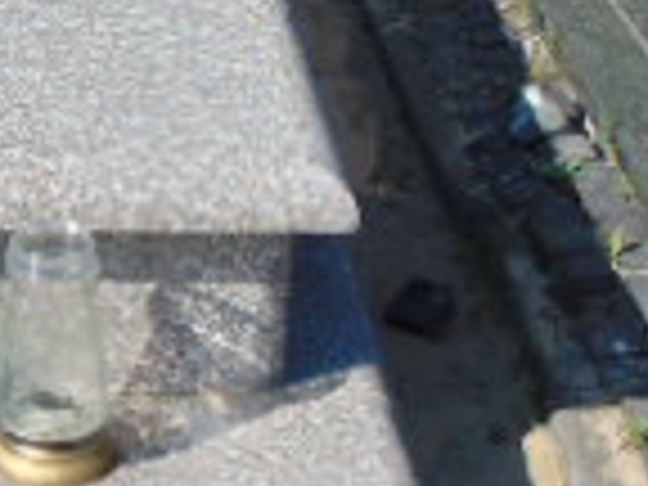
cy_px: 22
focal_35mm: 111
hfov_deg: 16.7
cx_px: -189
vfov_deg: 13.2
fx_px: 2078
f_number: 7.7
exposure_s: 1/200
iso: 80
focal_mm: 4.5
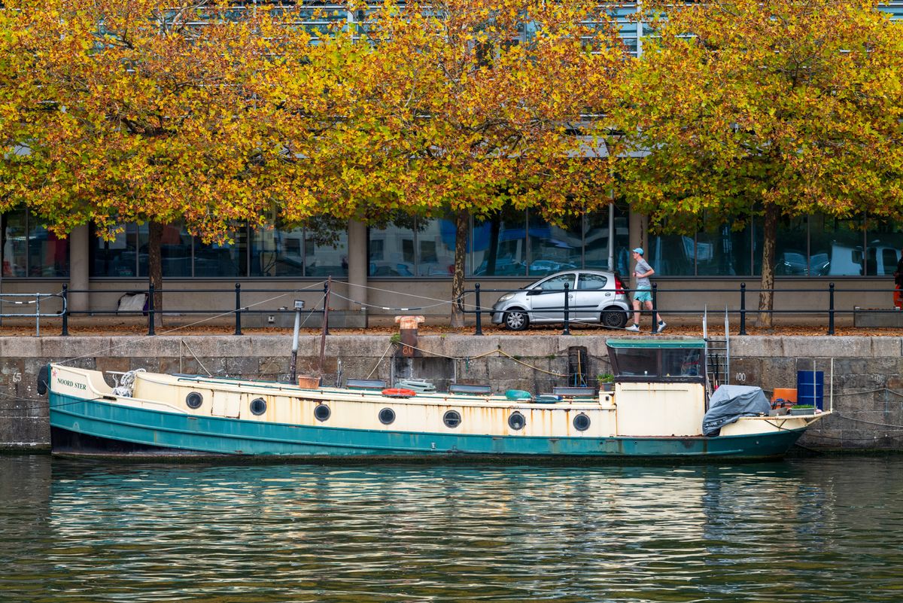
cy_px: 302
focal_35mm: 135
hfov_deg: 15.2
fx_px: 3387
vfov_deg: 10.2
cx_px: 452
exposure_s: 1/250
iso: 400
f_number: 5.6
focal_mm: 135
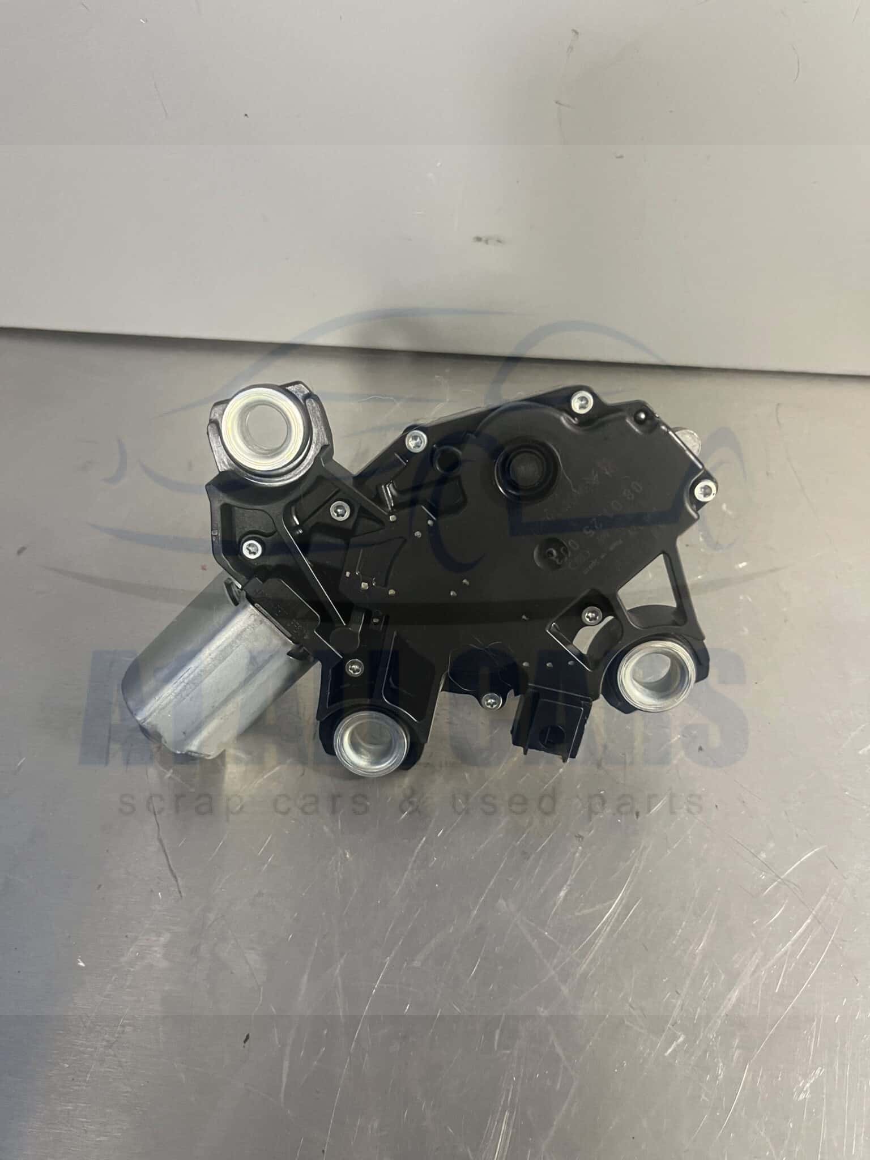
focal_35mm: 26
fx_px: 871
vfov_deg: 67.3
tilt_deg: -51.9
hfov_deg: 53.1
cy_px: 580
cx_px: 435
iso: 500
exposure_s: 1/50
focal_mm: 5.1
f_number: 1.6
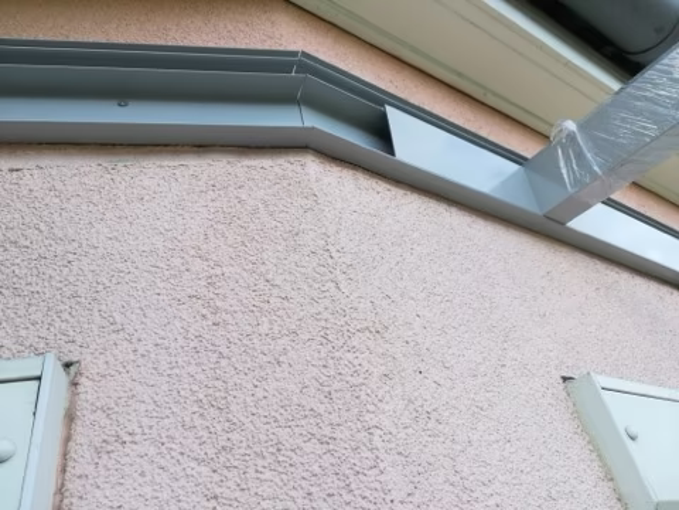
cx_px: 340
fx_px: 510
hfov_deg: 67.3
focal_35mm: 26
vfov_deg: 53.1
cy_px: 255
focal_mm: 3.83
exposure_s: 1/217
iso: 50
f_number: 2.2
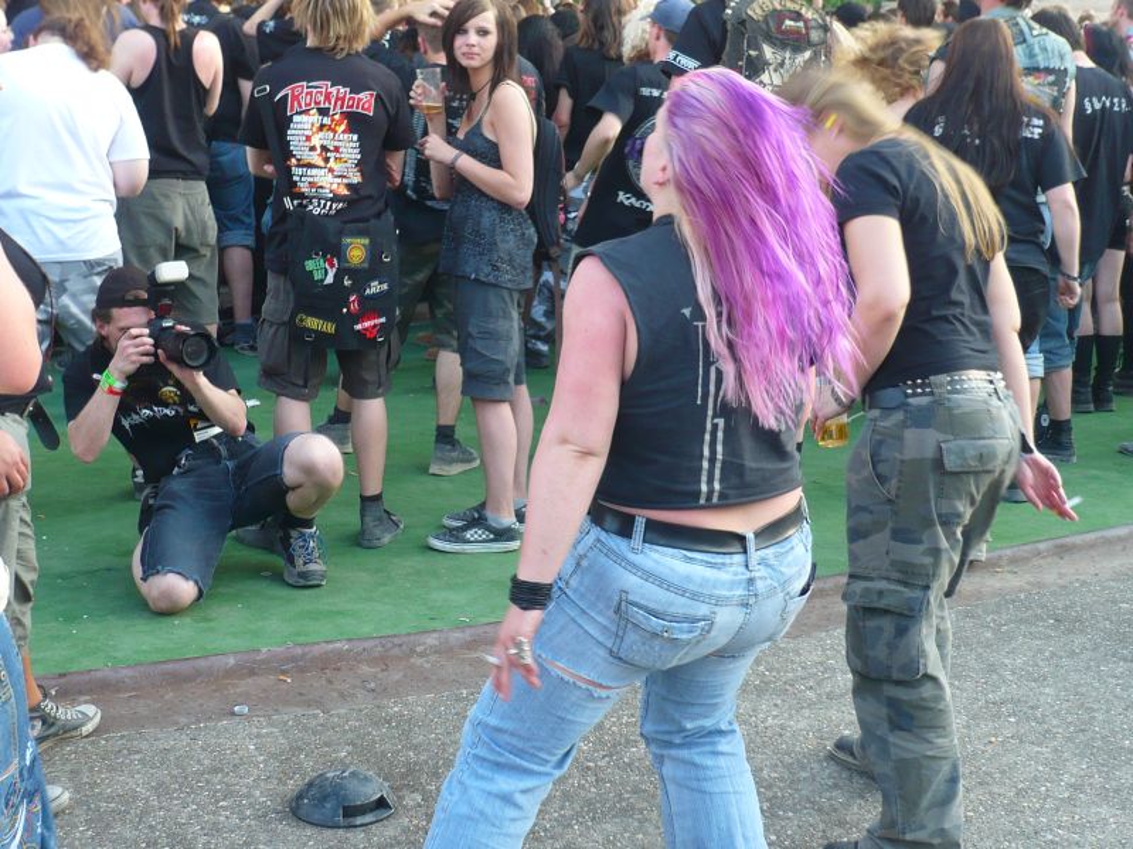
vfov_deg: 27.0
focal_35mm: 54
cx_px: 566
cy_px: 424
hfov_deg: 35.5
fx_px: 1767
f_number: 3.5
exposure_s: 1/40
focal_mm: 7.4
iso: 100
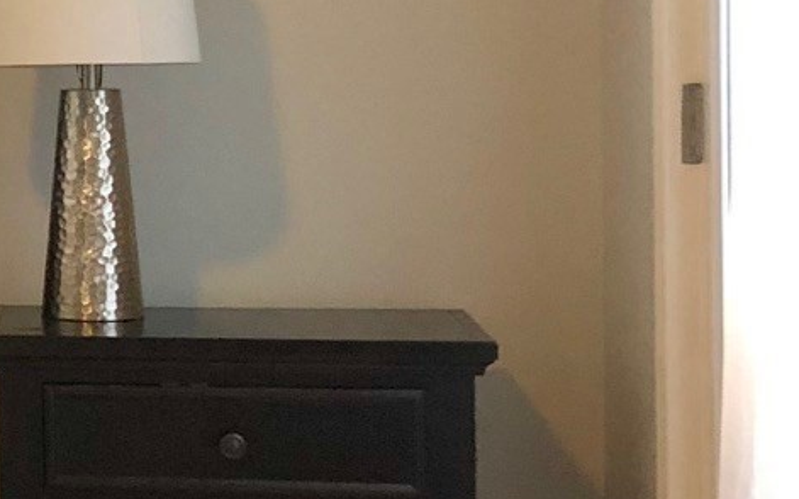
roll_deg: +1.5
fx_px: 2764
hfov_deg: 14.0
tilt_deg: -0.5
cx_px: -768
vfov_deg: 10.3
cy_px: 143
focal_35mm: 127
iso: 80
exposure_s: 1/15
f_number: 1.8
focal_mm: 4
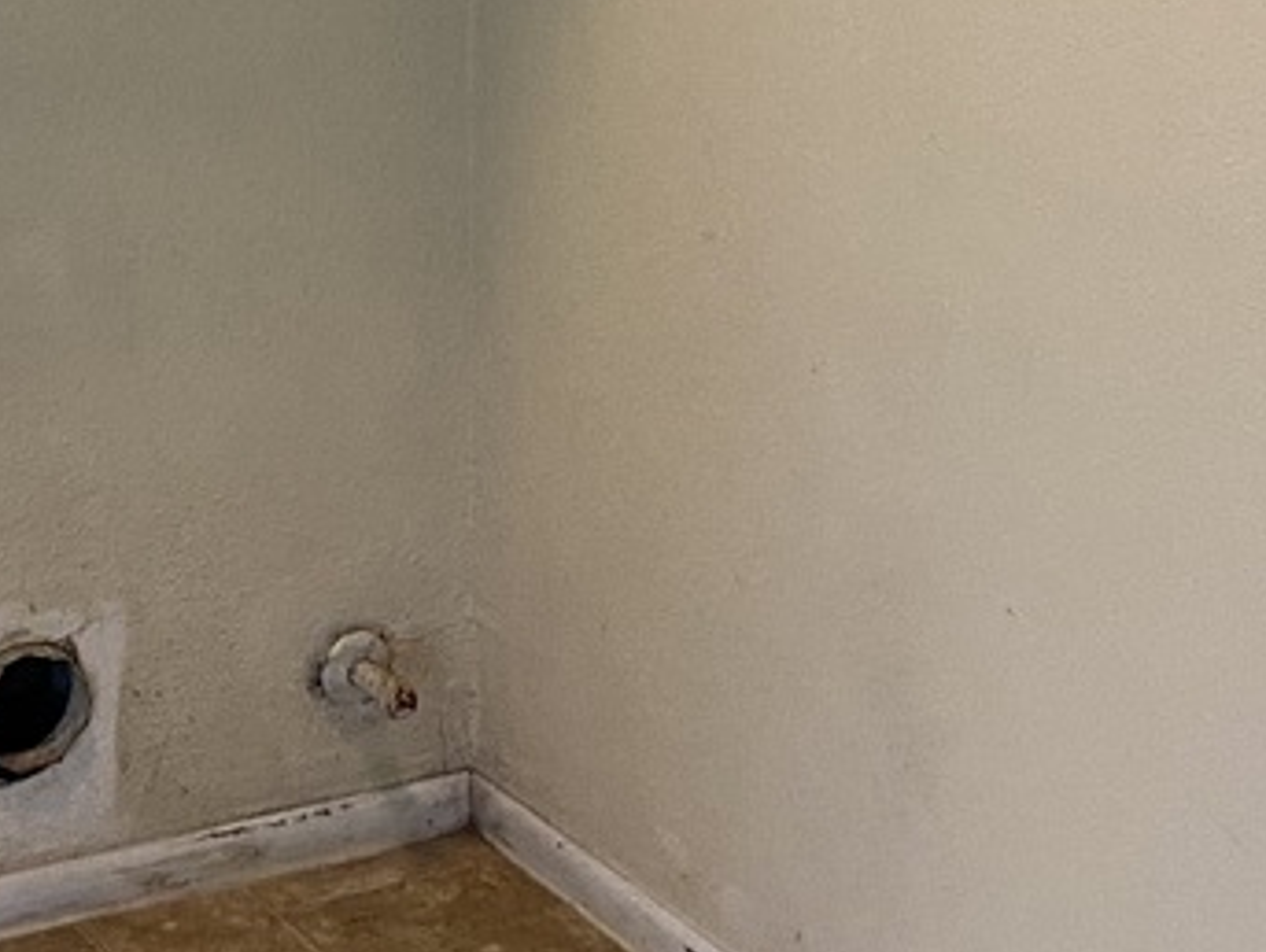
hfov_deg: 17.4
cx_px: -114
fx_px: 3991
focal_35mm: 109
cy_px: -273
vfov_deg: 13.2
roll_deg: +1.5
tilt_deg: -8.7
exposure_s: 1/60
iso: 200
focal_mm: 4.25
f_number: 1.8
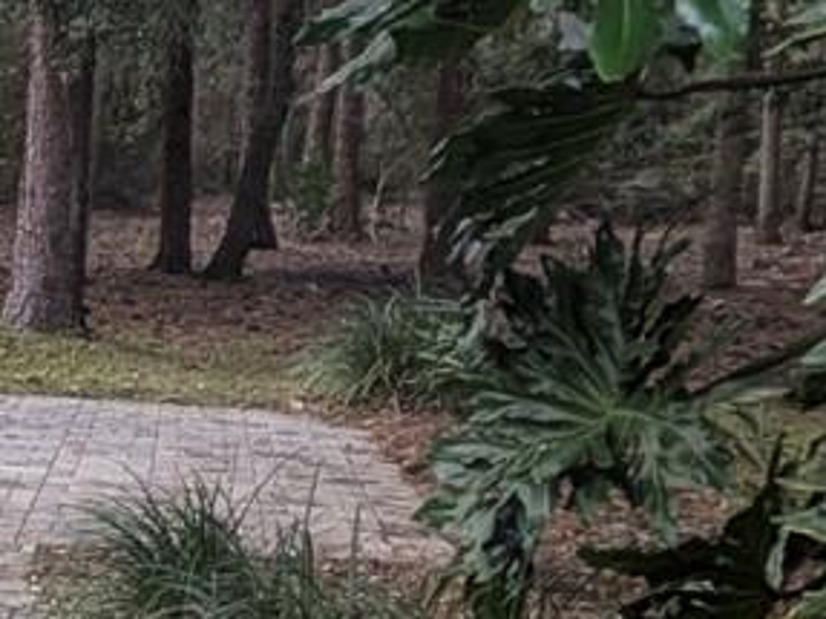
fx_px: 1860
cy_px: 415
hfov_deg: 19.6
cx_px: -600
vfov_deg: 18.8
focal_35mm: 78
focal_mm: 1.83
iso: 48
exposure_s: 1/613
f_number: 2.2
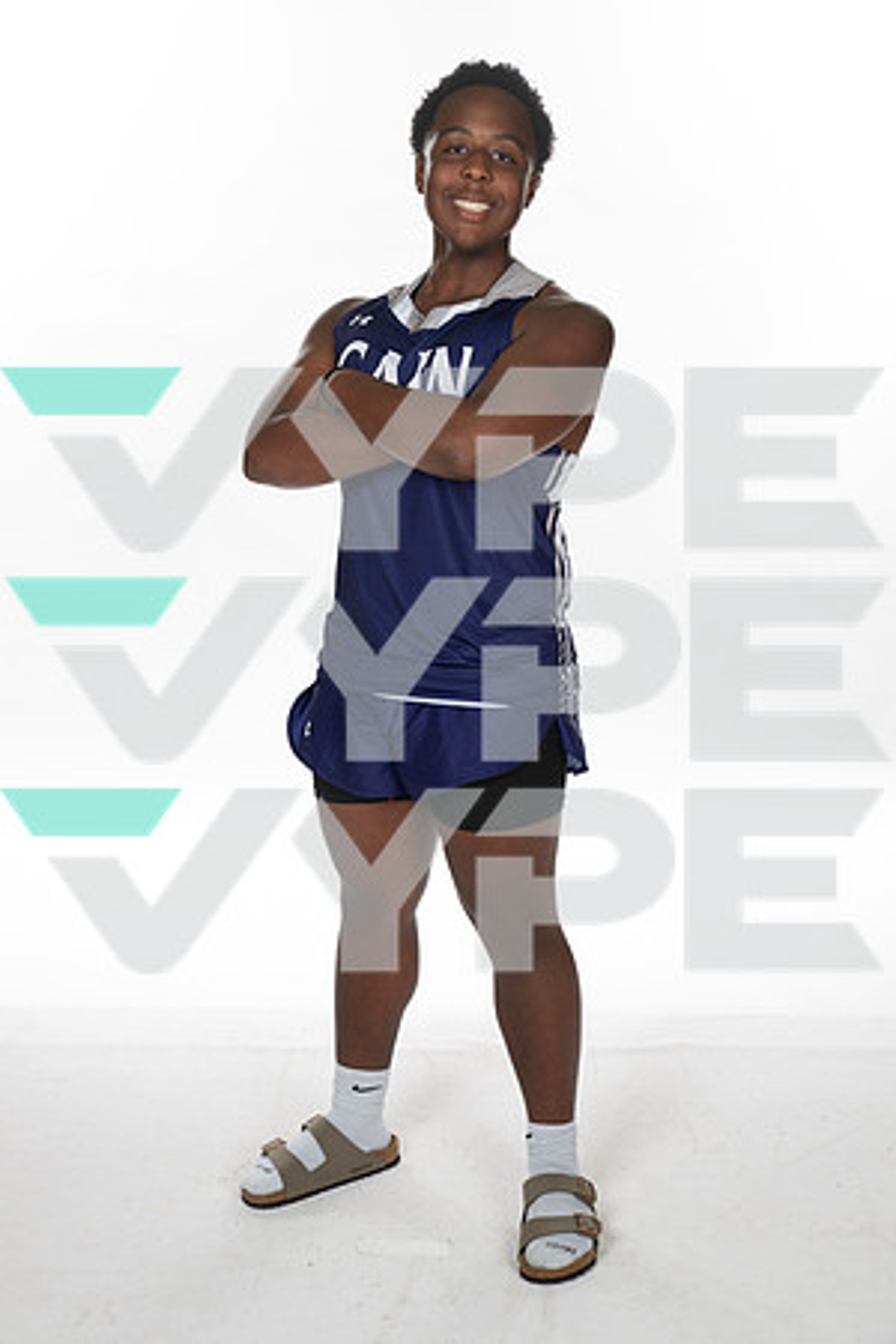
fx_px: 1941
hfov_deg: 26.0
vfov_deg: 38.2
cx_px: 448
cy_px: 672
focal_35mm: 52
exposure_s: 1/320
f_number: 7.1
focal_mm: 52
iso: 800
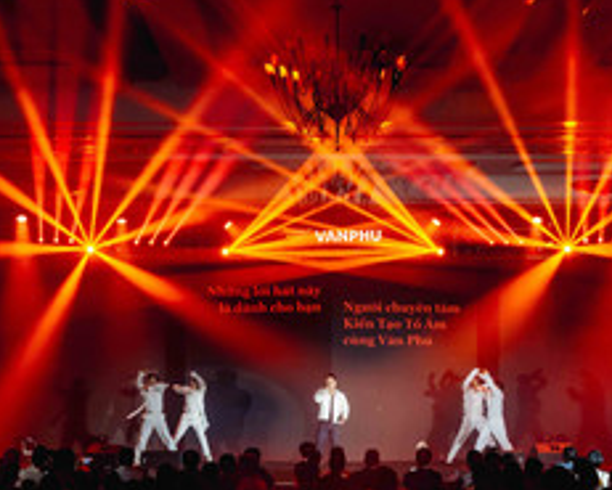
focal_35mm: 73
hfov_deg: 26.0
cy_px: 407
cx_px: 334
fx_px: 1323
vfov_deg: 20.7
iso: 800
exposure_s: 1/100
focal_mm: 36
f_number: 3.5
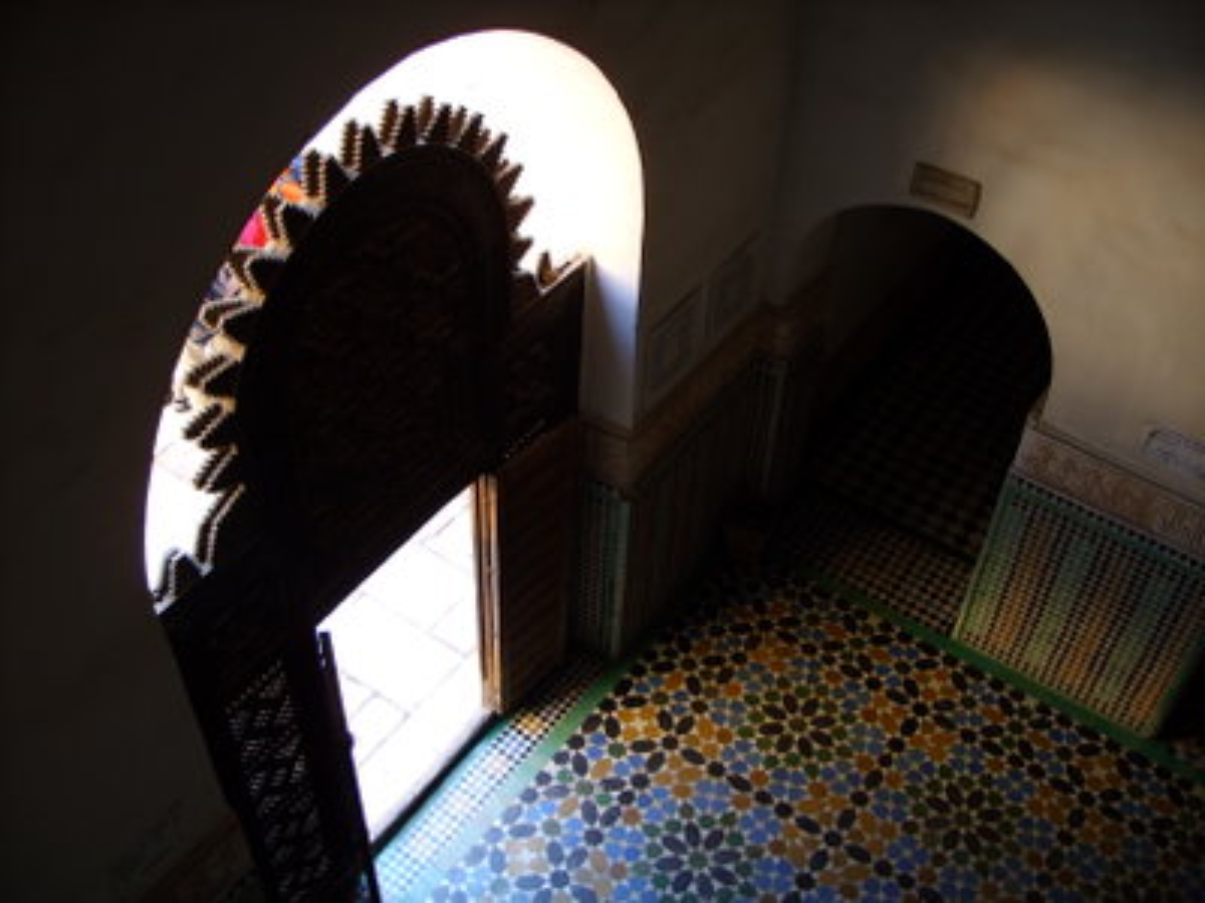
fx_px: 1323
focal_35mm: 38
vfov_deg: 37.7
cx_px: 602
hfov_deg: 49.0
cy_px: 452
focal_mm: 7.8
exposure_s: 1/15
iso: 50
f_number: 2.8
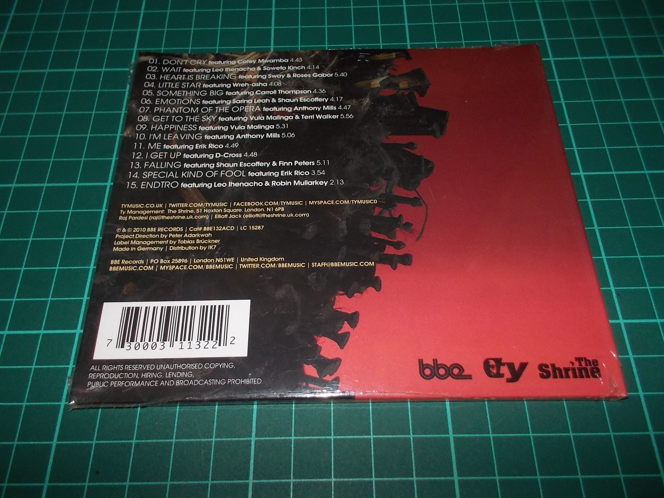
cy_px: 249
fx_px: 556
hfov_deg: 61.7
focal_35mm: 29
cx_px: 332
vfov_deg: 48.2
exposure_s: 1/30
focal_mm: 4.1
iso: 200
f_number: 3.3
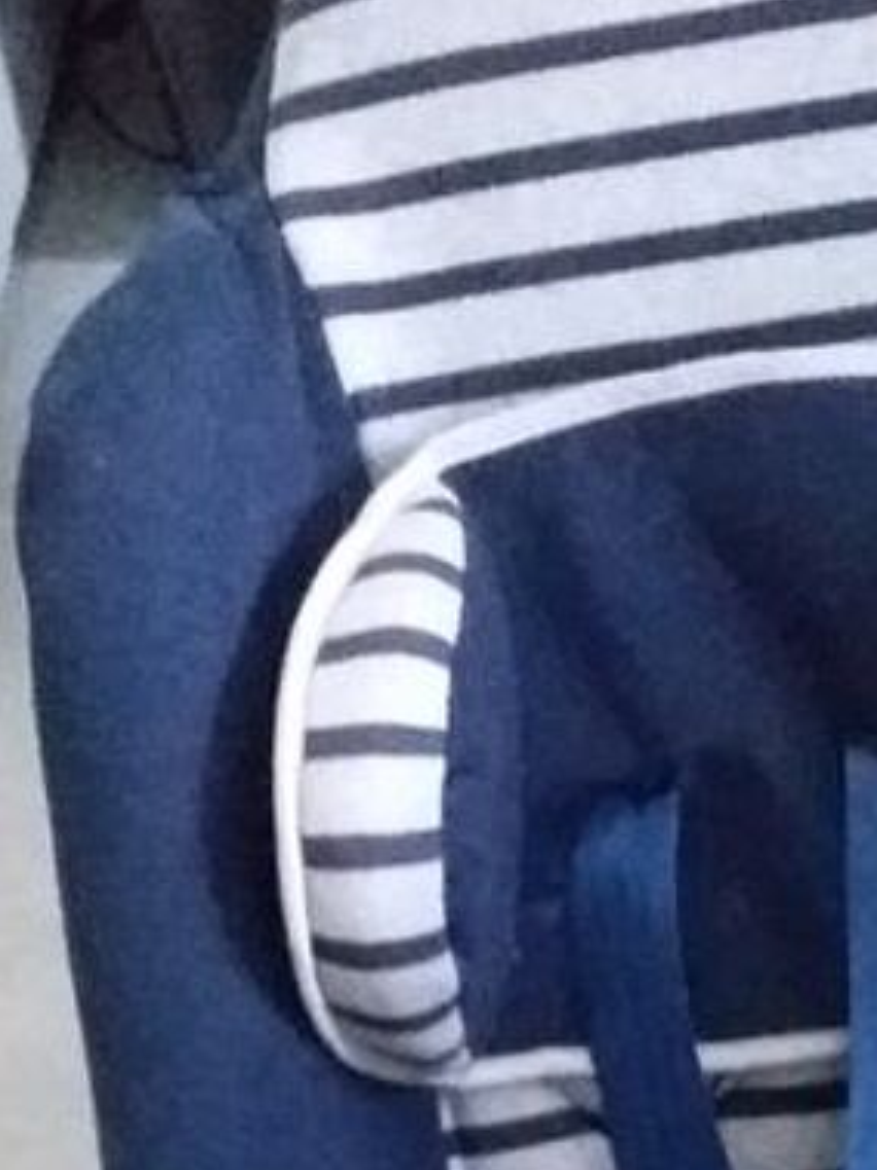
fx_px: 3684
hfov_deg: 13.5
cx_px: 750
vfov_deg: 17.3
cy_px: 1360
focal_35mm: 109
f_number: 2.2
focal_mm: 3.3
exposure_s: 1/17
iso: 640
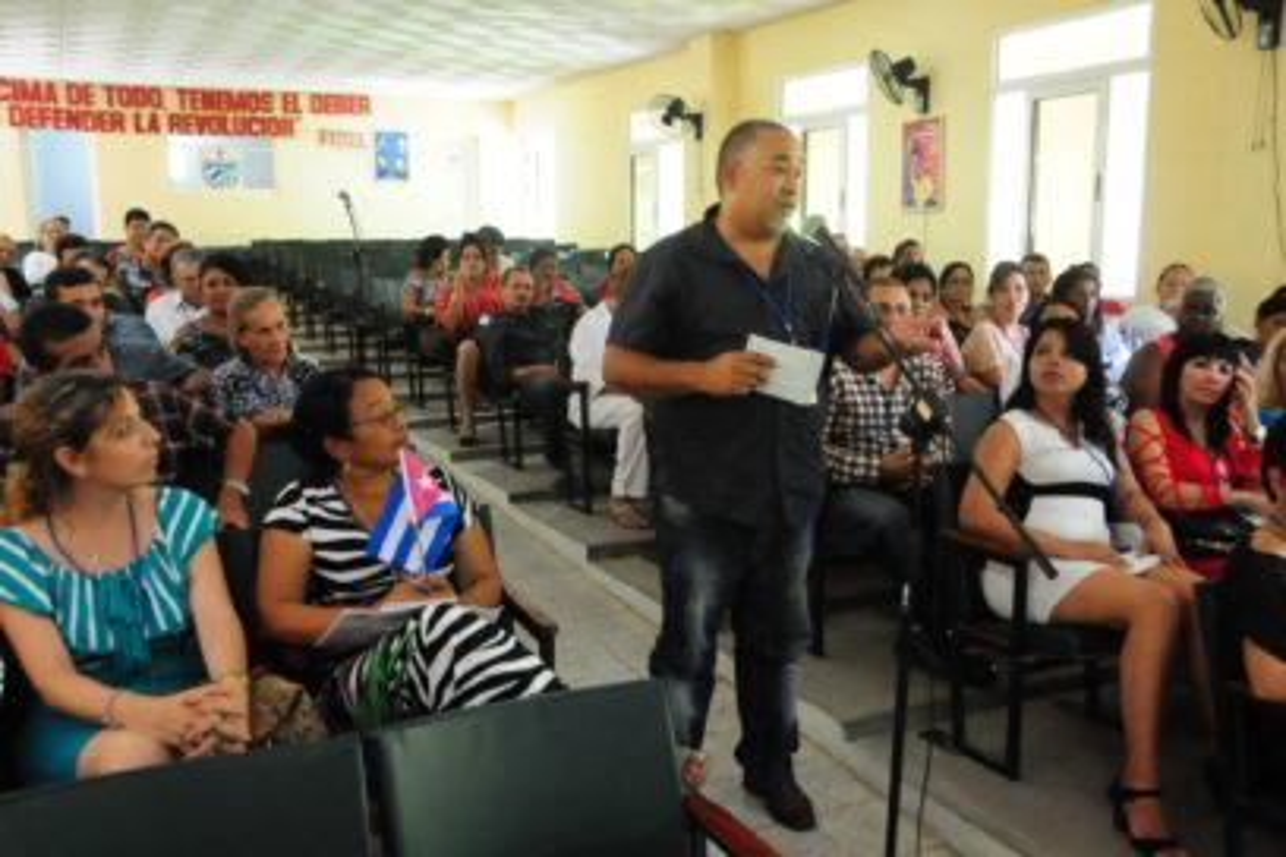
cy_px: 428
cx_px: 643
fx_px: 1179
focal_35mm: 33
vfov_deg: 40.0
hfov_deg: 57.2
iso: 2500
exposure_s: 1/50
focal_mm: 22
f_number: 3.8
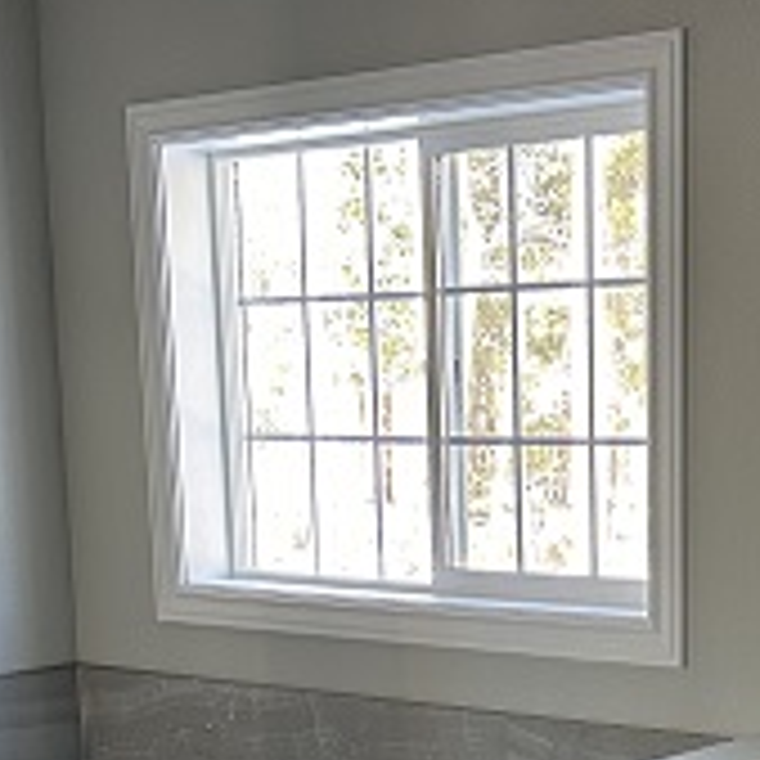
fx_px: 1913
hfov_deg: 22.2
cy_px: 778
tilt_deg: -10.2
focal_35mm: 77
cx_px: 605
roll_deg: +0.6
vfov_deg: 21.6
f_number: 1.5
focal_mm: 5.7
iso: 100
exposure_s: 1/60
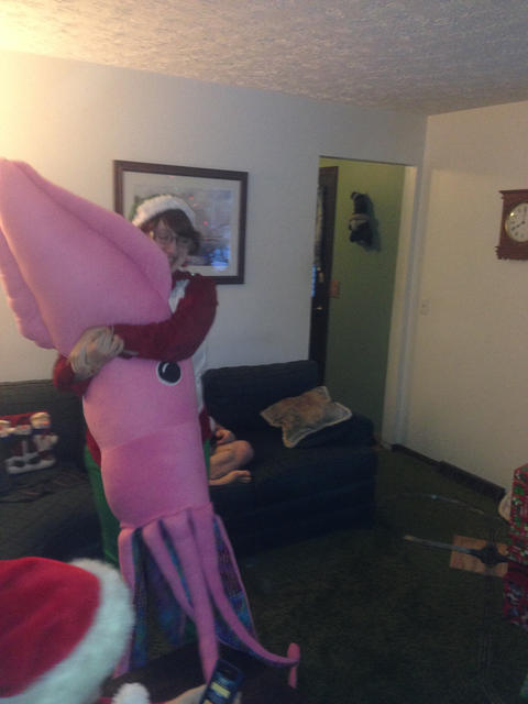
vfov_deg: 55.4
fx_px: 671
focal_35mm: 33
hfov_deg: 42.9
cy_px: 352
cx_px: 264
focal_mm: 4.12
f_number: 2.4
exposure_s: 1/16
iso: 250
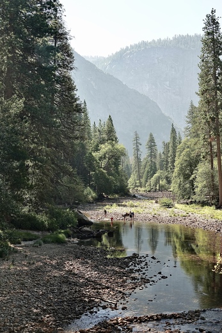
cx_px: 111
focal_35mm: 58
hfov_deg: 23.4
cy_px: 166
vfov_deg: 34.5
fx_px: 536
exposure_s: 1/100
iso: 100
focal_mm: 21.32
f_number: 4
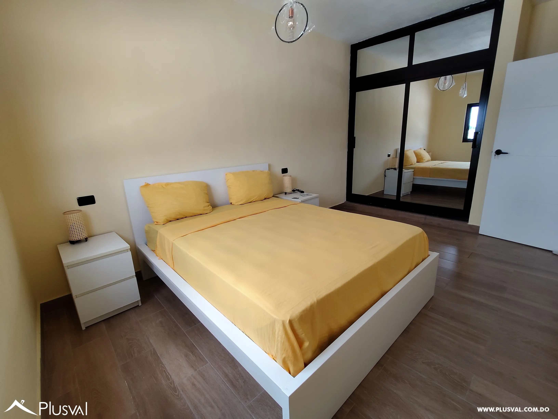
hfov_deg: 94.5
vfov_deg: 78.1
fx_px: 258
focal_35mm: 16
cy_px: 210
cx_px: 279
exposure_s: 1/100
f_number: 2.2
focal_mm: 1.67
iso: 95
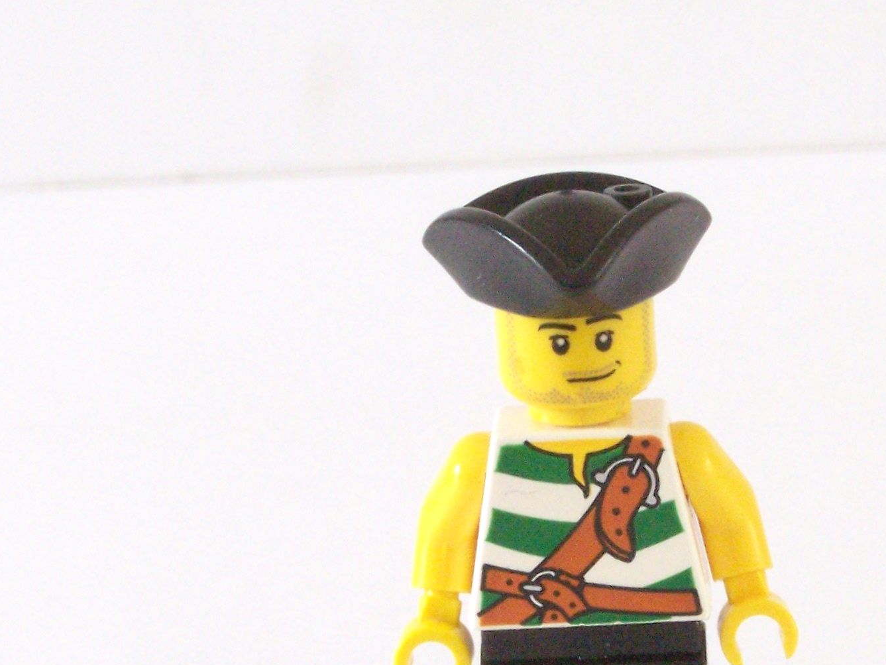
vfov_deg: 9.4
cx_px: 629
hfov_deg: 12.5
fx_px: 4044
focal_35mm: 158
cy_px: 523
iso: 400
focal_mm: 13.7
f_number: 8
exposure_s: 1/3
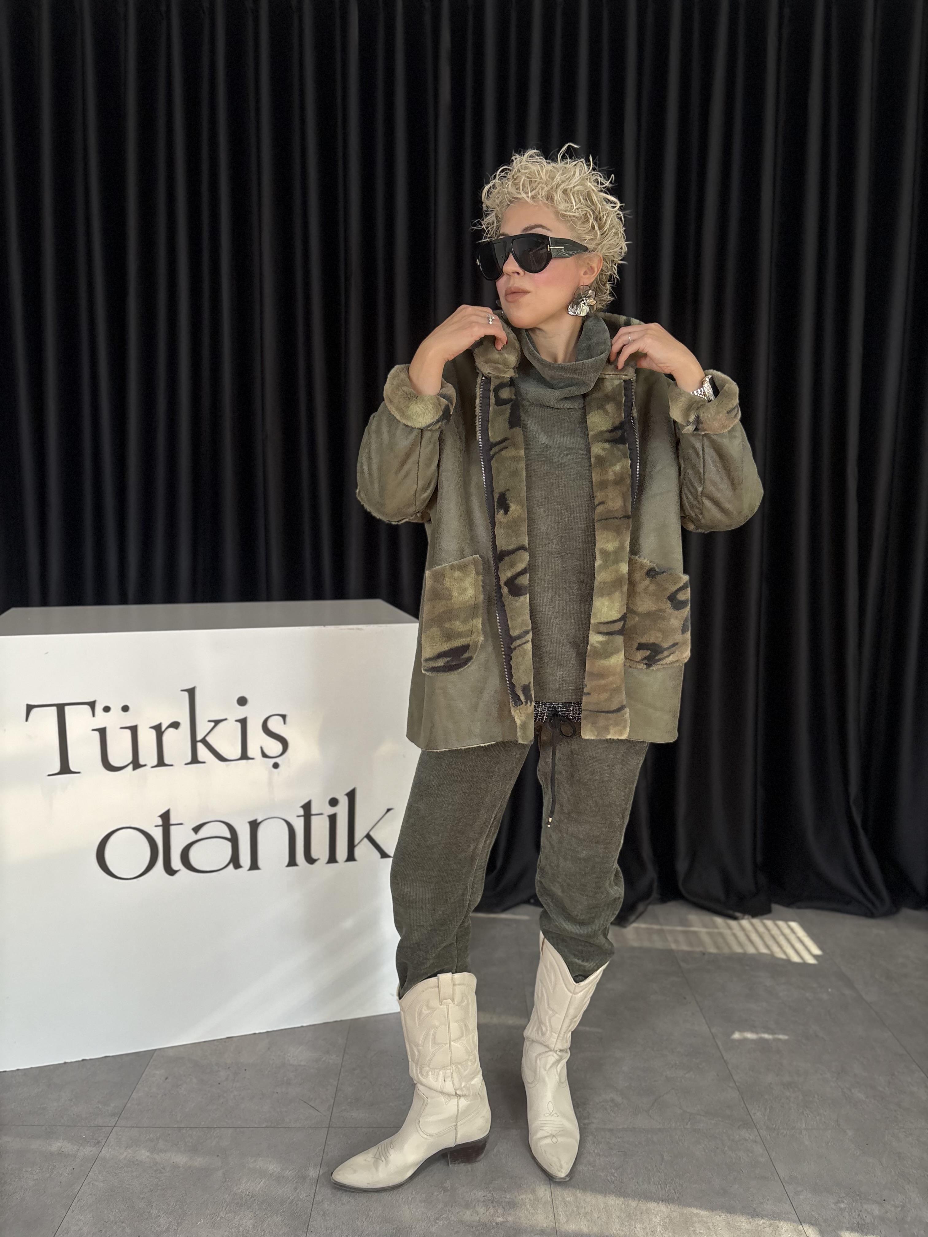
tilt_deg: -6.4
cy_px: 618
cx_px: 464
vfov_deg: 67.3
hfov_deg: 53.1
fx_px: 929
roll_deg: +0.1
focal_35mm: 26
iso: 200
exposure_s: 1/60
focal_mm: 5.96
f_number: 1.6
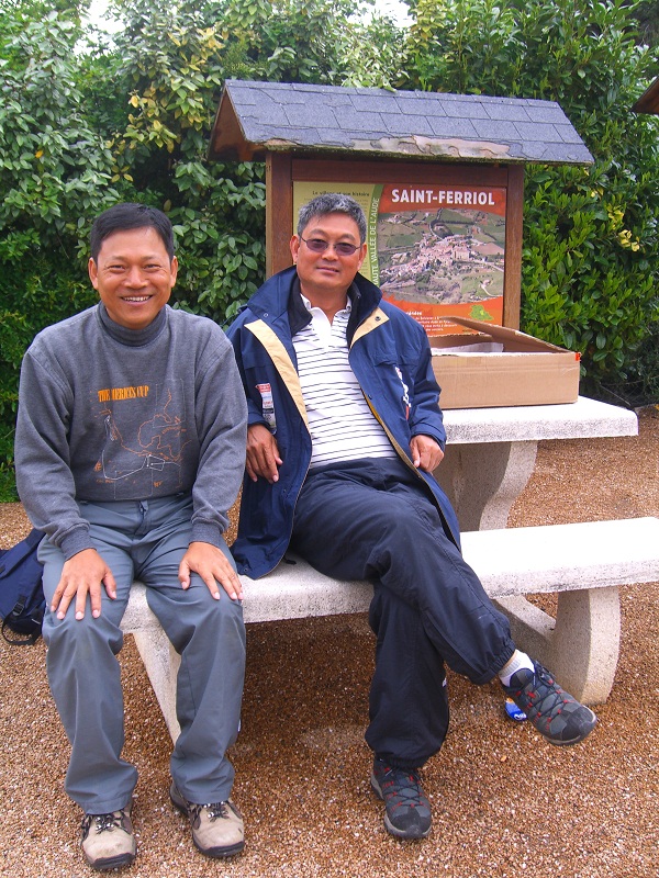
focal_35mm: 38
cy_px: 439
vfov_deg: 49.0
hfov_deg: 37.7
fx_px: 965
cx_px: 330
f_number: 4
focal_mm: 7.9
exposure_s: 1/80
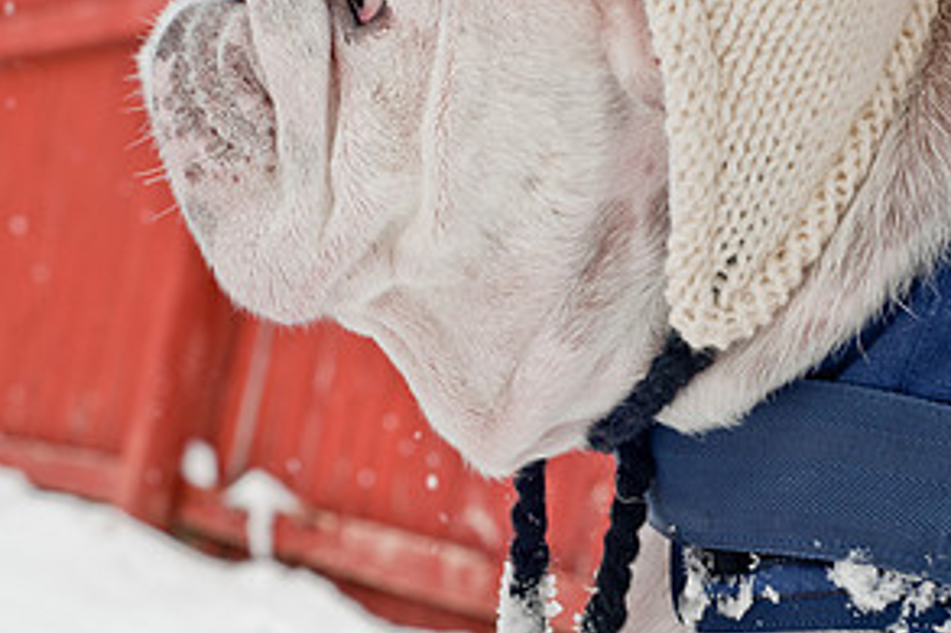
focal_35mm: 115
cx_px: 479
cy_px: 461
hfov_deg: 17.8
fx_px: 3036
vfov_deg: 11.9
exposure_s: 1/320
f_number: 5.6
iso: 200
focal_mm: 50
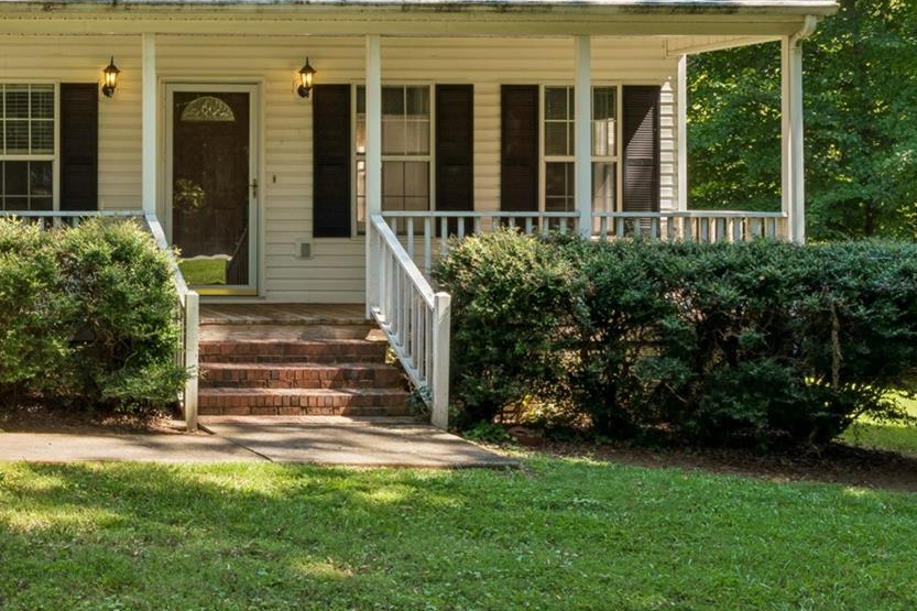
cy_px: 202
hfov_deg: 30.1
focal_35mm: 59
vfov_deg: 22.9
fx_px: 1502
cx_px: -114
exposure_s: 1/6
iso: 100
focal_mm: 24
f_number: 22
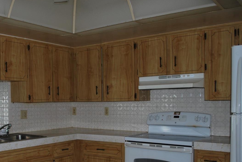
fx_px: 276
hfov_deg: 46.2
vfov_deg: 32.2
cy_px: 117
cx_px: 70
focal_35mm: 41
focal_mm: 18
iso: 200
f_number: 3.8
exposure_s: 1/60
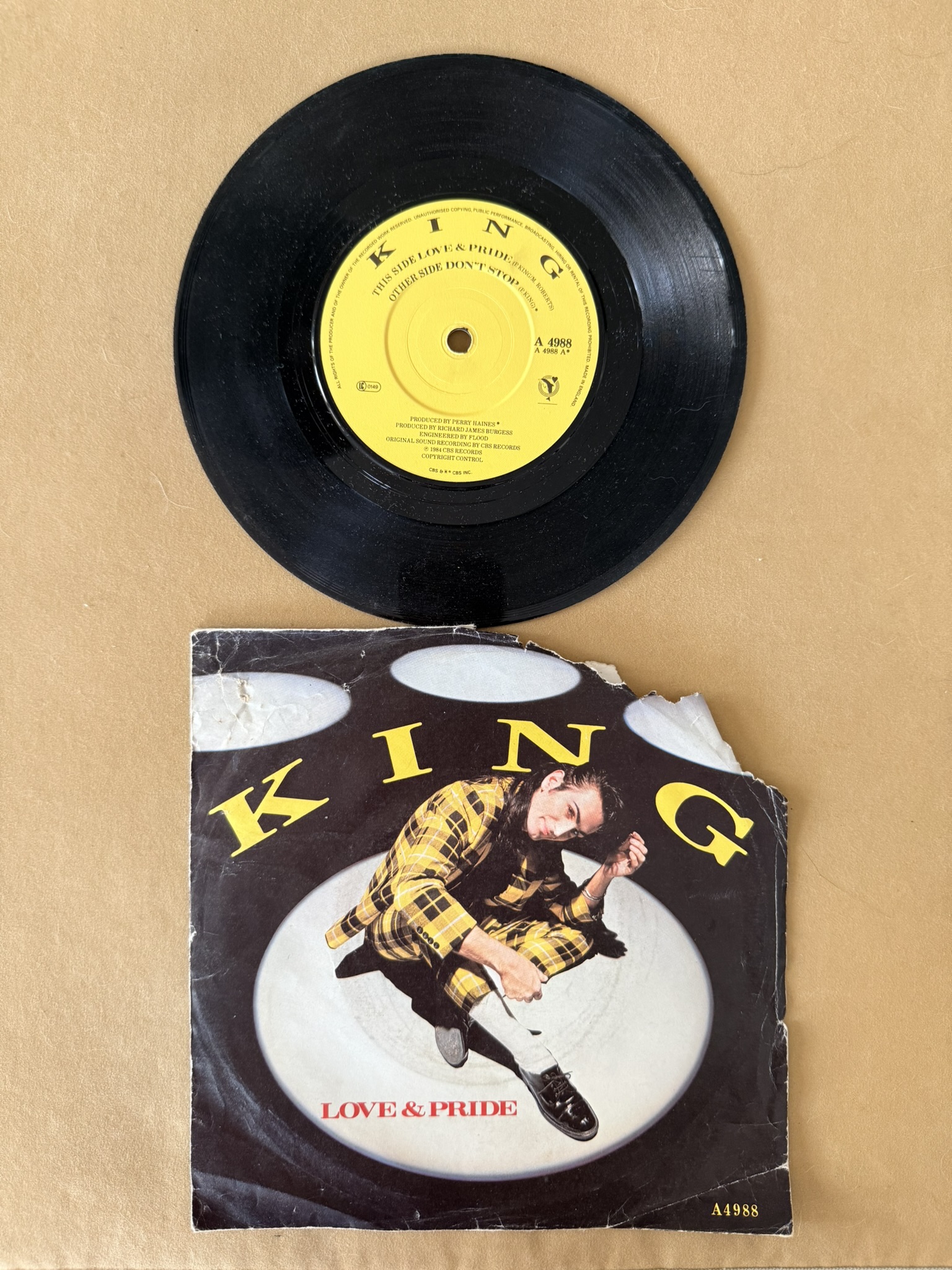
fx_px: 880
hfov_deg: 56.8
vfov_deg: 71.6
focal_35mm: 24
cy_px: 635
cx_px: 476
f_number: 1.78
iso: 200
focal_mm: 6.76
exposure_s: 1/67
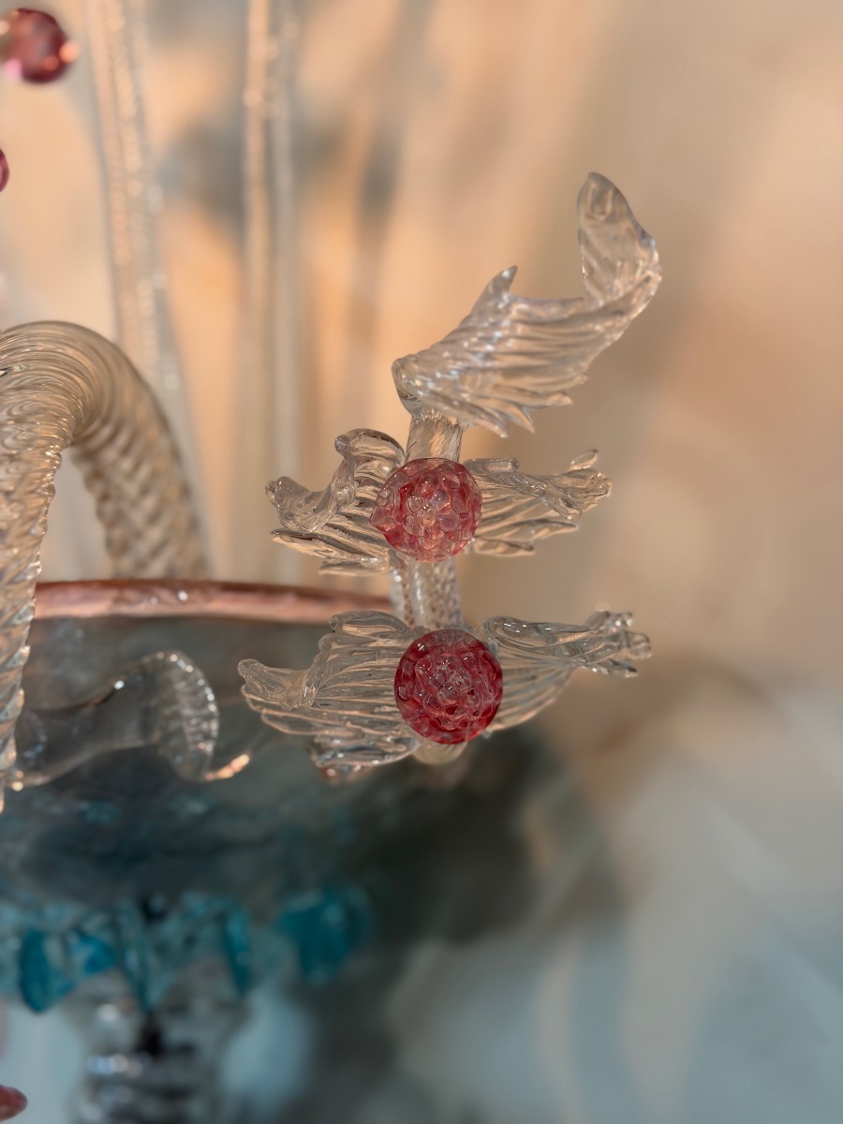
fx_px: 1559
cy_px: 562
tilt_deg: +10.0
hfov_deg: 30.3
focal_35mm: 48
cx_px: 422
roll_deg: +2.8
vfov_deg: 39.7
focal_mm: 6.76
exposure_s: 1/50
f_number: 1.78
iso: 125
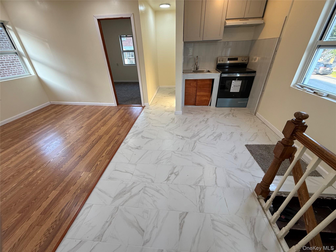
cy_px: 126
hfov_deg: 102.1
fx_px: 136
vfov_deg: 85.7
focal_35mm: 14
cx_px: 168
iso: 100
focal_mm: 2.22
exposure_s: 1/120
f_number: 2.2
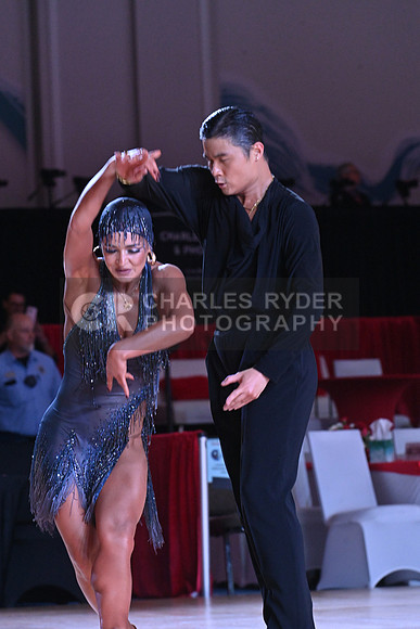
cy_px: 314
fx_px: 3498
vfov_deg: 10.3
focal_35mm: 200
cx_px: 210
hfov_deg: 6.9
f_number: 7.1
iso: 4000
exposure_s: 1/400
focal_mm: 200
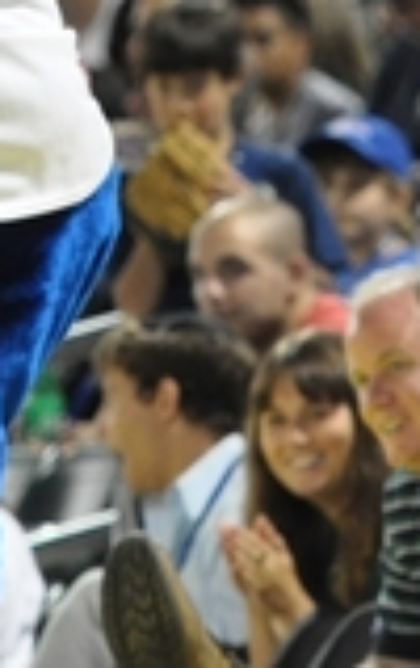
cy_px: -80
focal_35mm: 575
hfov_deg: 2.3
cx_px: -69
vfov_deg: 3.6
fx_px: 10483
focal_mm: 120
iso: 1600
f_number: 2.8
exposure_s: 1/160
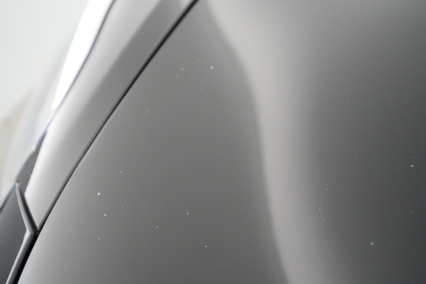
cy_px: 142
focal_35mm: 28
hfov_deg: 65.5
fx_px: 331
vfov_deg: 46.4
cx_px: 213
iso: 6400
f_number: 4.5
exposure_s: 1/100
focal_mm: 28
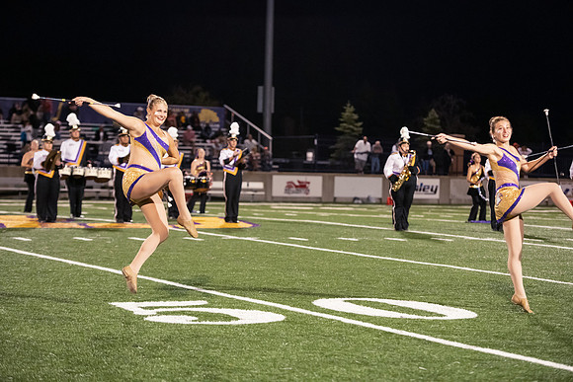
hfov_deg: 20.0
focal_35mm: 102
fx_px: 1624
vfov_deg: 13.4
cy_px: 191
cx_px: 286
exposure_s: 1/500
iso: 5000
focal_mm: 102
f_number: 3.2
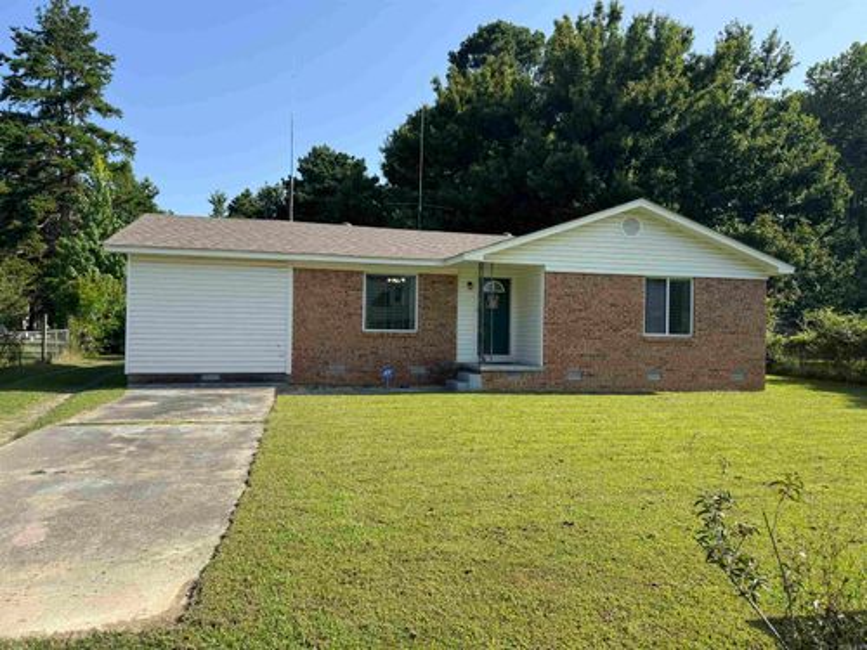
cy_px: 325
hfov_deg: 71.6
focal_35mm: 24
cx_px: 434
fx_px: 601
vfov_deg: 56.8
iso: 80
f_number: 1.78
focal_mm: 6.76
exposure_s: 1/2506
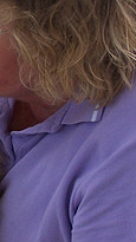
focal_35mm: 253
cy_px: 75
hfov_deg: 4.8
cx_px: -83
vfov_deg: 8.5
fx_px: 1625
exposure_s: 1/250
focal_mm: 13.7
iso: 100
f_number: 3.2
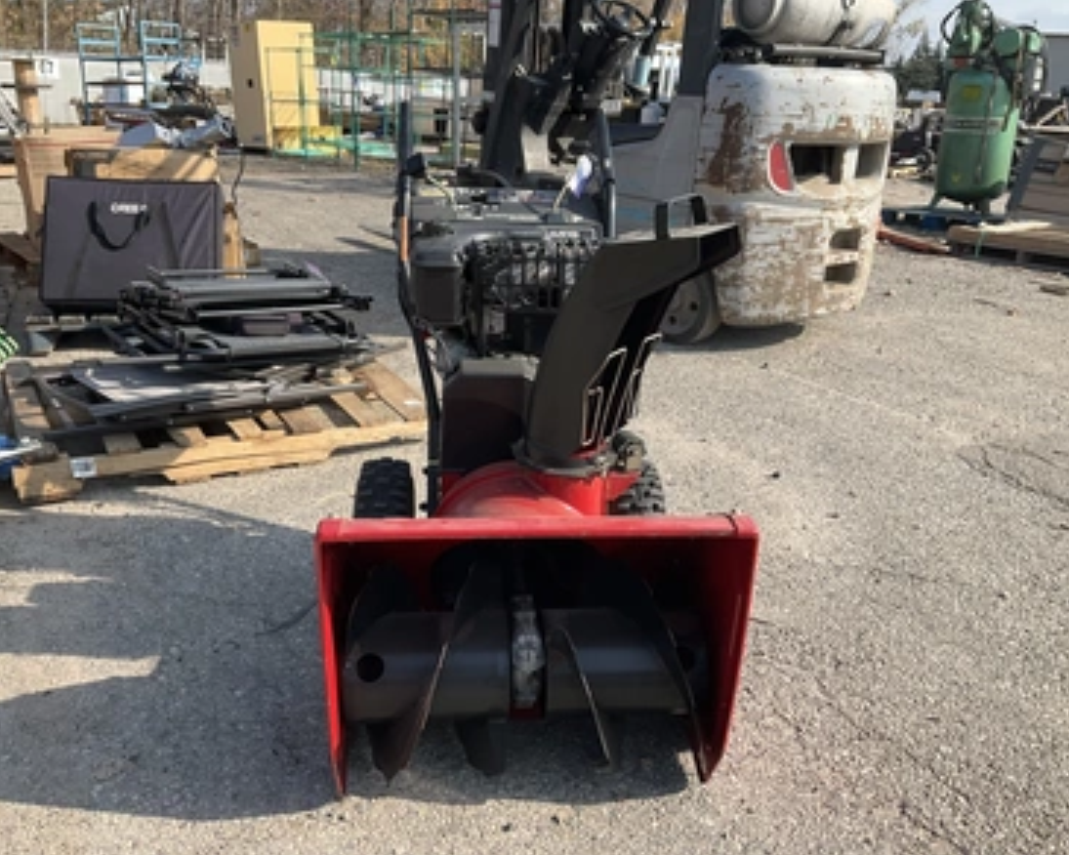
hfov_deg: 57.2
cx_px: 536
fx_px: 981
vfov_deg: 47.1
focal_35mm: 31
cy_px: 436
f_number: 1.8
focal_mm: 3
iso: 25
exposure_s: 1/1015
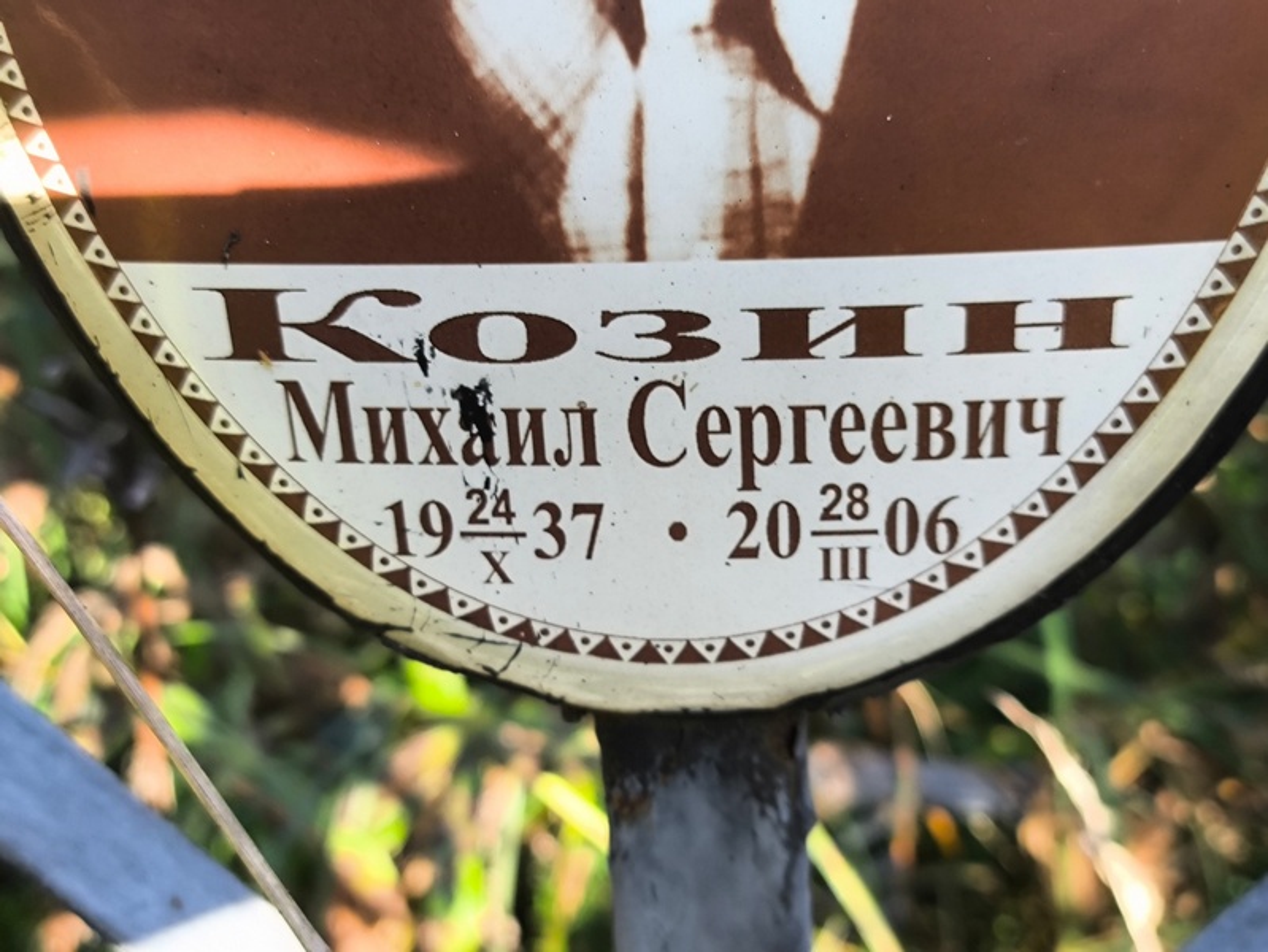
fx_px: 1832
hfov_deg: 38.2
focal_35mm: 50
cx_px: 634
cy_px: 476
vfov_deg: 29.1
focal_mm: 4.71
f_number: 1.7
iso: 50
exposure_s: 1/155
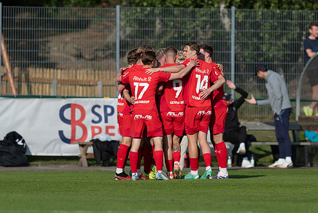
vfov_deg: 2.6
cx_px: 183
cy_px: 106
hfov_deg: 3.9
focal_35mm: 528
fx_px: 4667
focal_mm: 300
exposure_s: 1/1600
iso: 100
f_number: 3.2
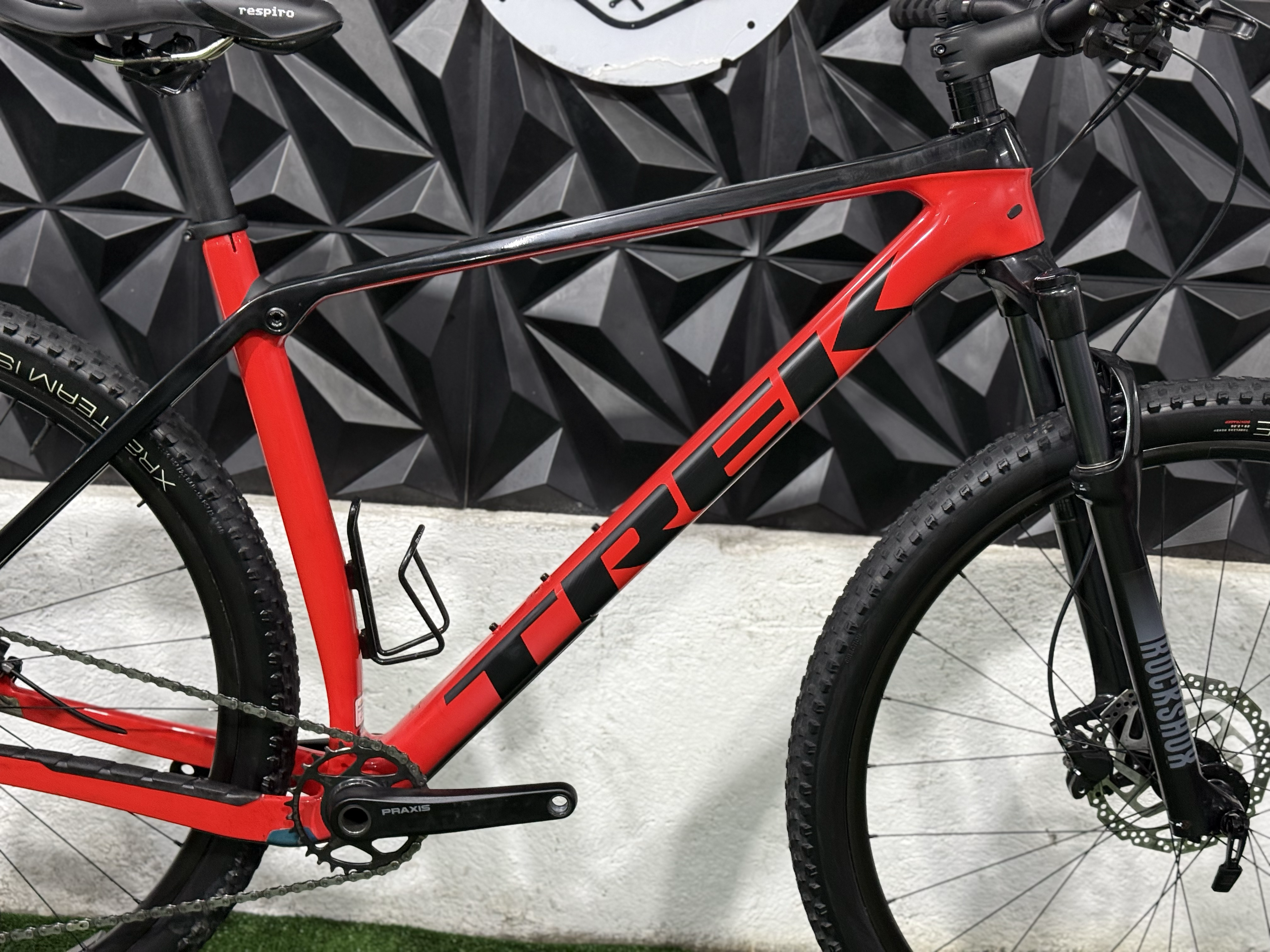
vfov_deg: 30.3
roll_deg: -3.5
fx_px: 1761
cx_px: 635
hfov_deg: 39.7
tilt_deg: -11.6
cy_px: 476
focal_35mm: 48
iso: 200
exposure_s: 1/60
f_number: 1.78
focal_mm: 6.76
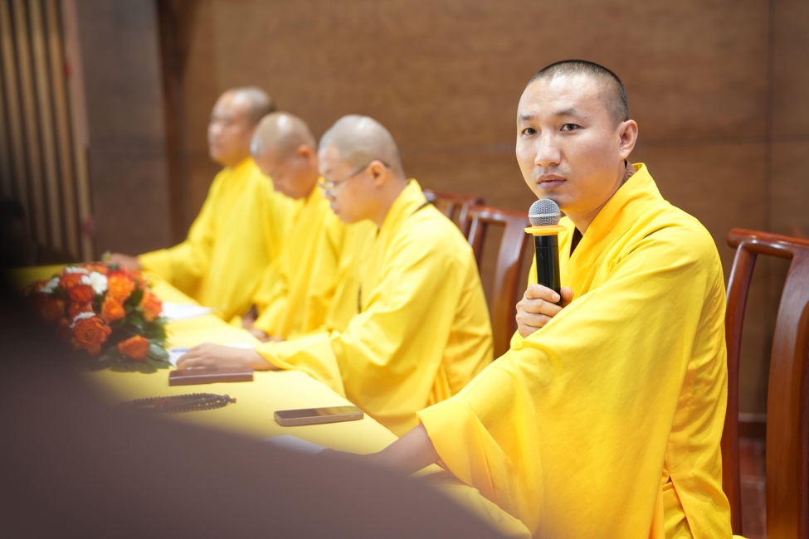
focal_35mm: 60
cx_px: 404
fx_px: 1348
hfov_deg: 33.4
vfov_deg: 22.6
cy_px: 270
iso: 1250
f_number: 2.5
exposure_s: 1/80
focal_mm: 60
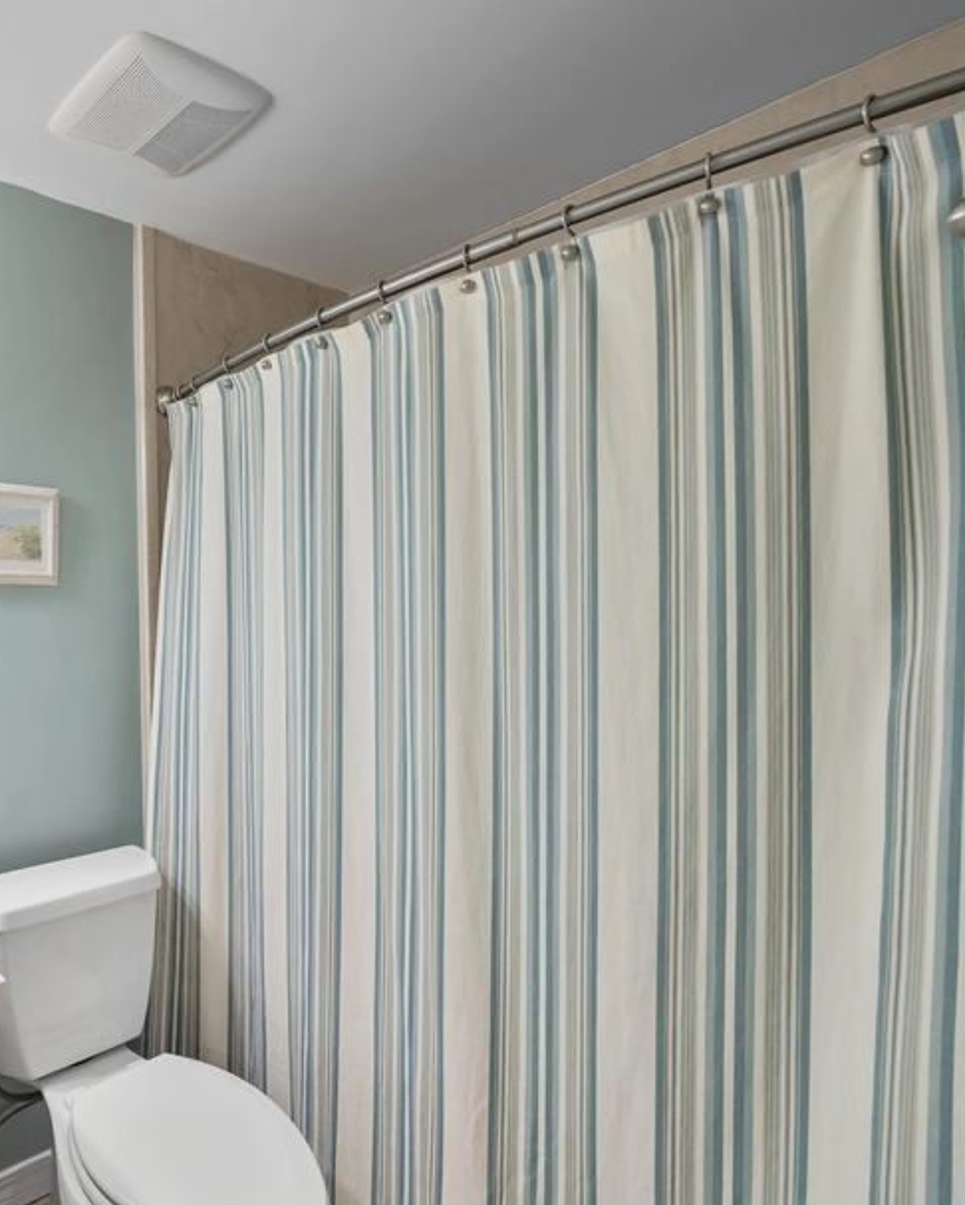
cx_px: 113
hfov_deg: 61.0
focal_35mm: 19
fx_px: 678
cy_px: 584
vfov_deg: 83.2
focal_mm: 12
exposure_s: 1/4
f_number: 7.1
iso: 500
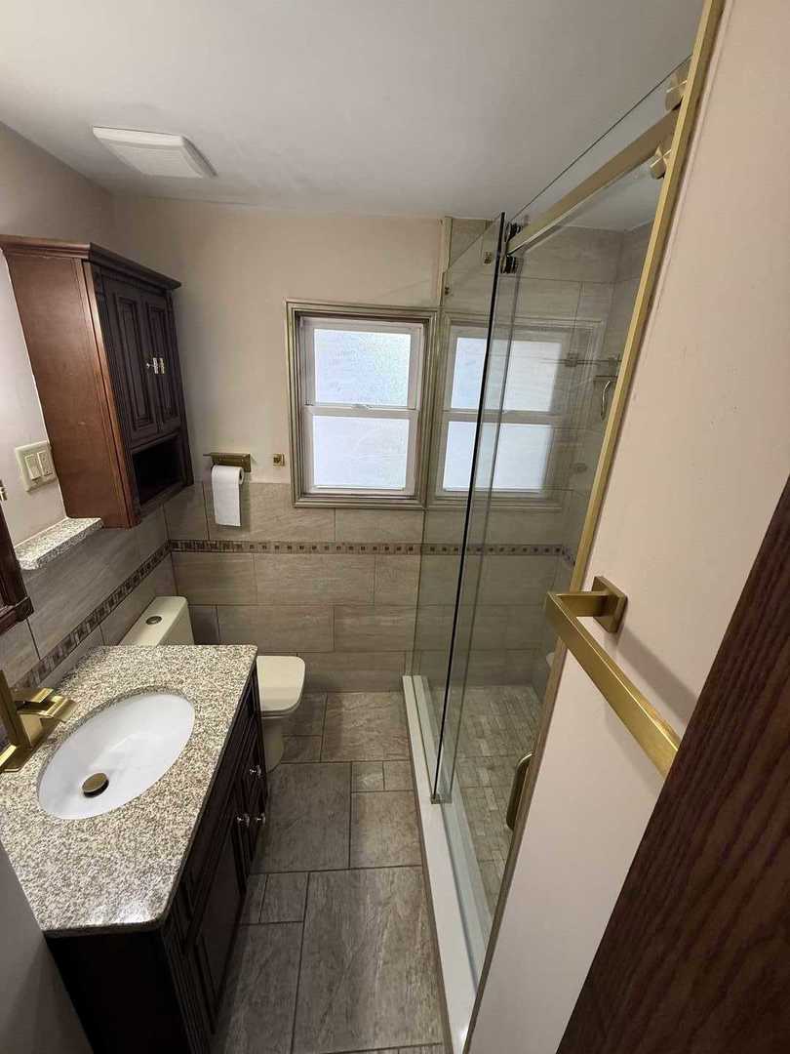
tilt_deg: -18.8
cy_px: 527
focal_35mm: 14
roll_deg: -2.9
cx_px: 395
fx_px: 426
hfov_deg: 85.7
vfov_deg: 102.1
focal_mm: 2.22
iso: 100
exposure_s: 1/120
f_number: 2.2
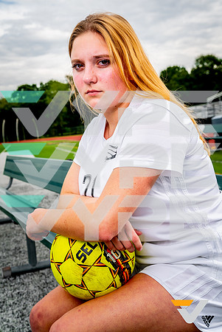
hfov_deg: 28.1
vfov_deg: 41.1
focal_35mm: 48
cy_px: 166
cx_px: 111
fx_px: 443
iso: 100
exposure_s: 1/125
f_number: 6.7
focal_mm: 48
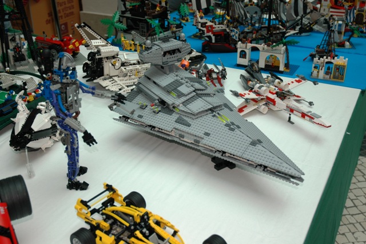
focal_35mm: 44
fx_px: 442
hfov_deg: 45.0
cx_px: 183
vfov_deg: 30.8
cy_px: 122
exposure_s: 1/320
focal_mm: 29
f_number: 4
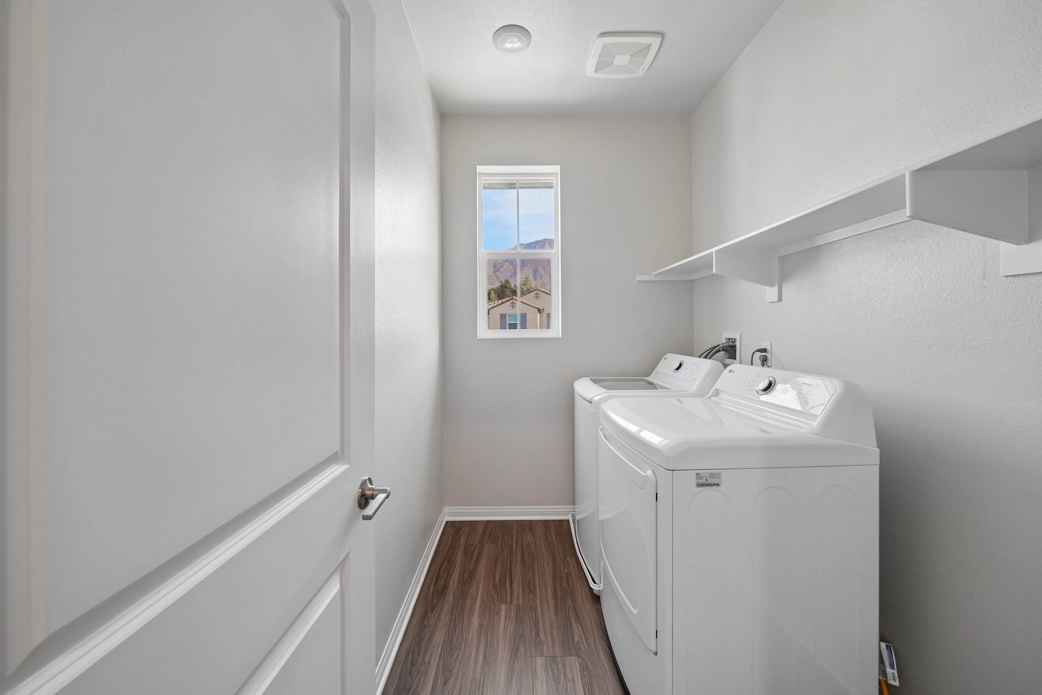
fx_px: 376
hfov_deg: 108.3
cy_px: 348
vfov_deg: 85.4
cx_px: 521
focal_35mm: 13
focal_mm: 13
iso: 400
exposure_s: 1/25
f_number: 8
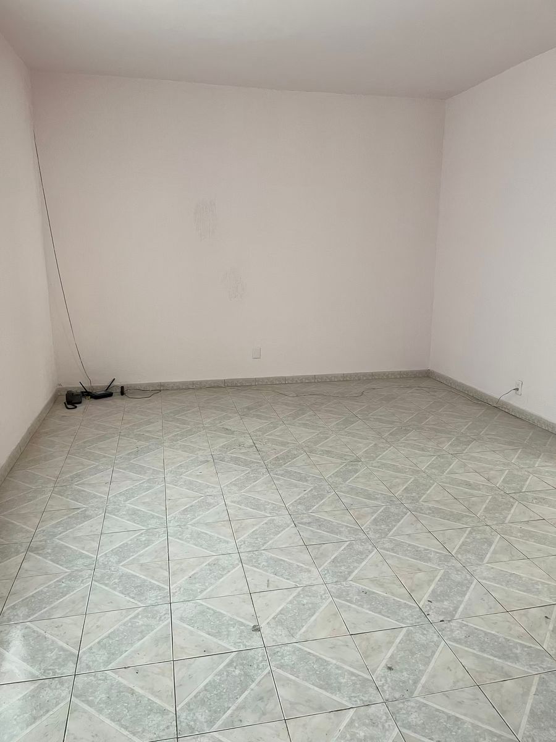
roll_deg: +1.2
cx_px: 278
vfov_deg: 67.3
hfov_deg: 53.1
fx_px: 557
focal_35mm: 26
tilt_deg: -11.9
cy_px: 371
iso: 125
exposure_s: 1/60
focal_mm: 5.1
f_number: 1.6
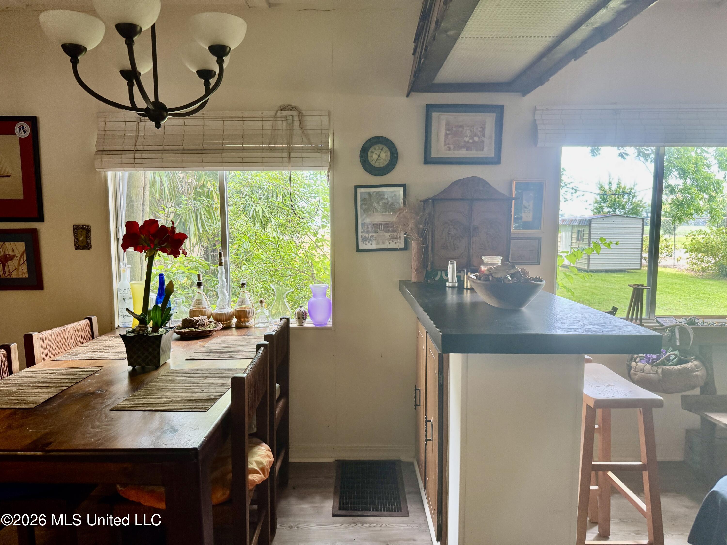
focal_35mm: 24
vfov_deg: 56.8
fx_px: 504
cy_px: 272
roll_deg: -1.2
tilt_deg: -7.8
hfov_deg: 71.6
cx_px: 364
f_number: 1.78
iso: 200
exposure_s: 1/121
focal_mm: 6.76
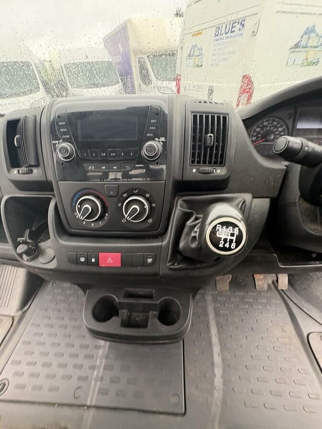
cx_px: 161
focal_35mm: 14
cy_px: 214
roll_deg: -7.8
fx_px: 174
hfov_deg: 85.7
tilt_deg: -40.6
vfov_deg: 102.1
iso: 200
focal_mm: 2.22
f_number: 2.2
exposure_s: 1/65
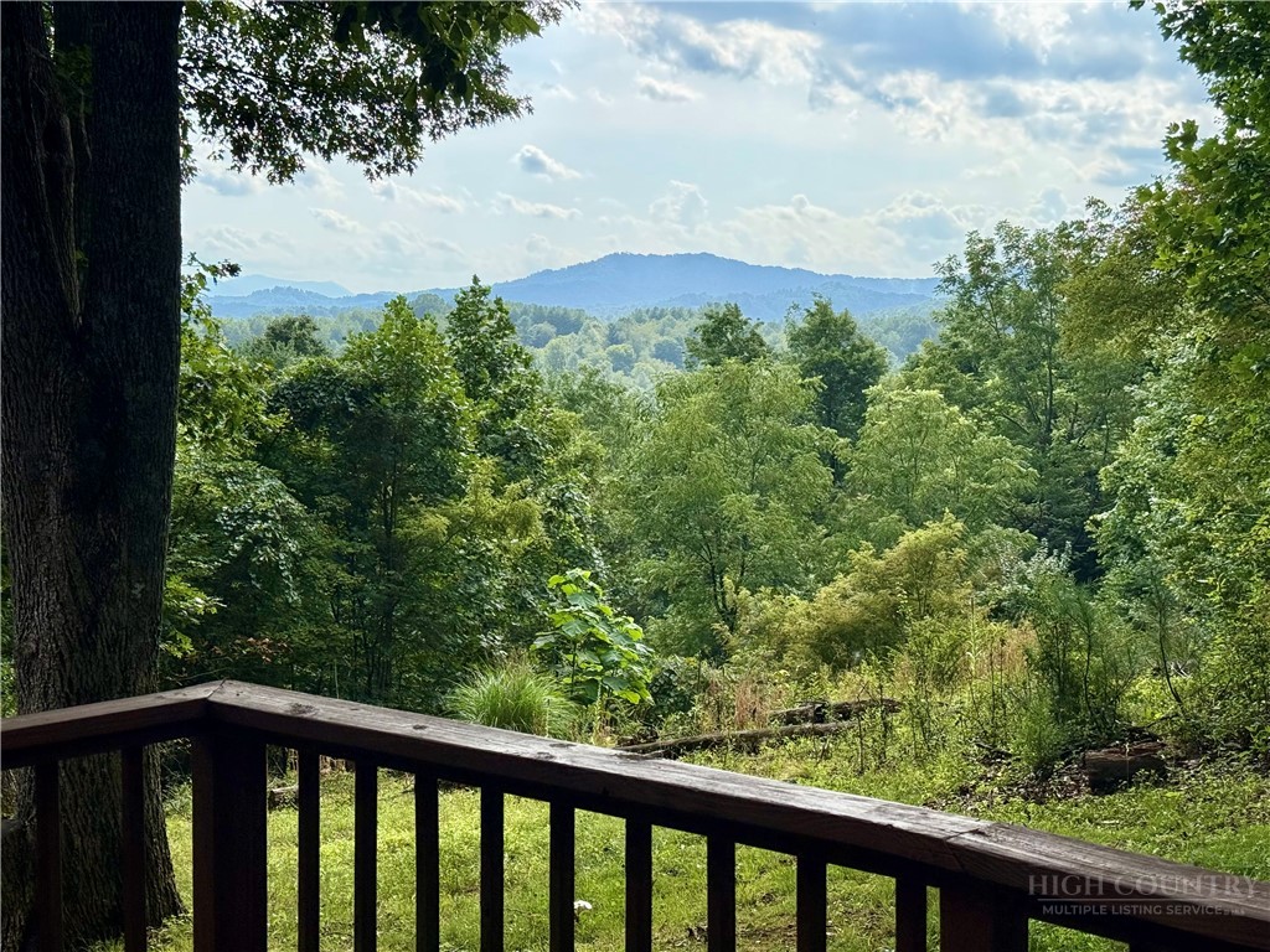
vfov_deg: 30.3
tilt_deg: -4.8
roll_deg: +0.8
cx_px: 635
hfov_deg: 39.7
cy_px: 476
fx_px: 1761
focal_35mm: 48
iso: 100
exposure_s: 1/3891
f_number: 1.78
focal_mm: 6.76
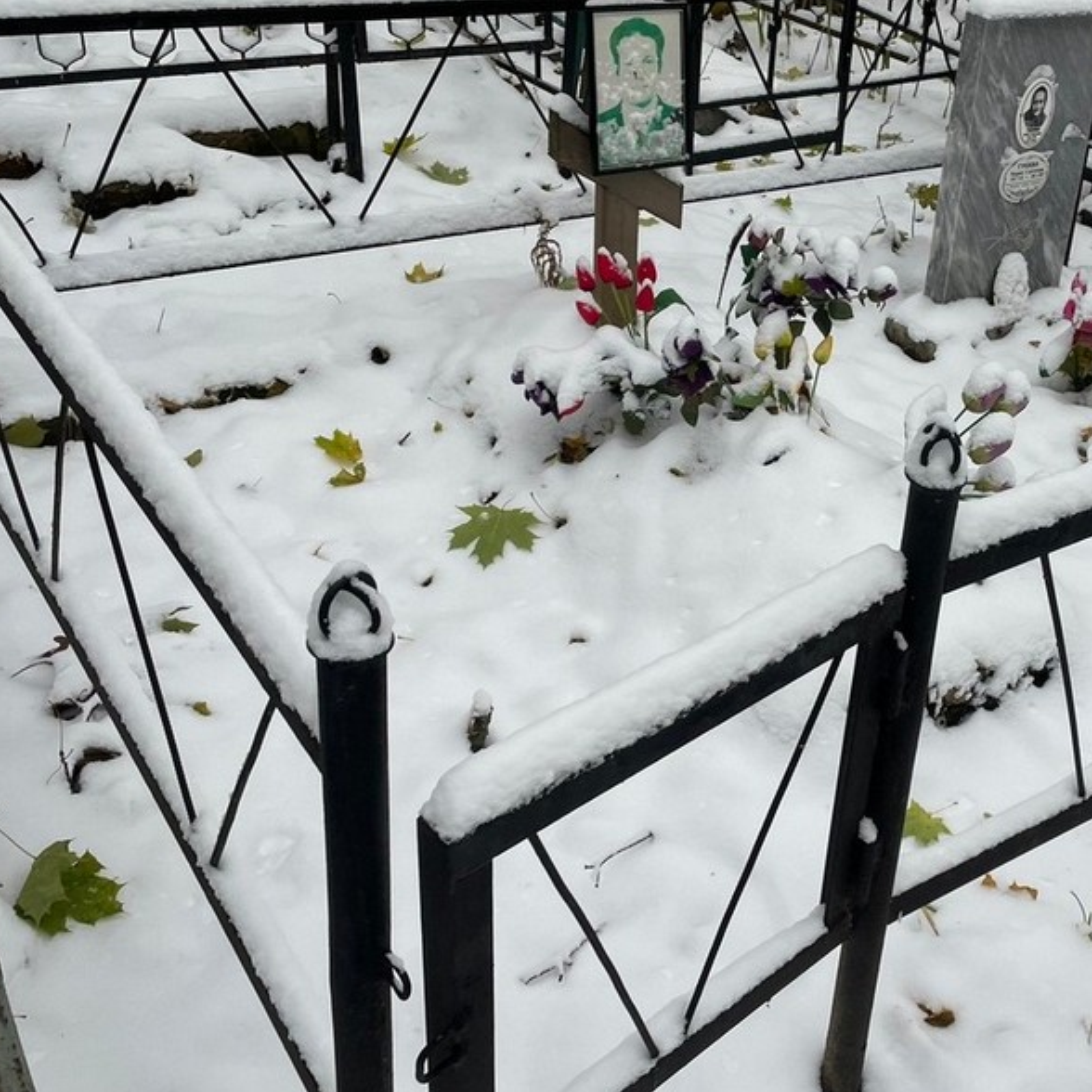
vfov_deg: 41.8
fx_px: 1428
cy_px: 474
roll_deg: -3.4
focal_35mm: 40
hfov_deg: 40.5
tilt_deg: -29.4
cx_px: 841
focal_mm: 4.2
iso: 32
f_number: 1.6
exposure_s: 1/215
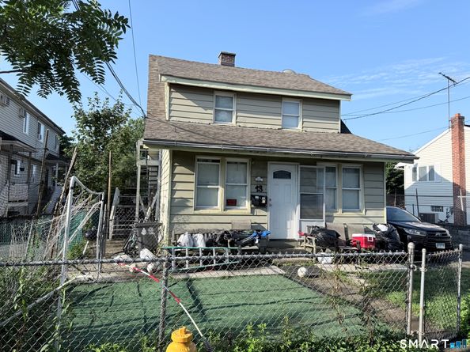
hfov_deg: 71.6
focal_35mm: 24
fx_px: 326
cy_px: 176
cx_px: 235
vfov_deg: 56.8
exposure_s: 1/2611
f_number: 1.78
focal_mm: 6.76
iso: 80
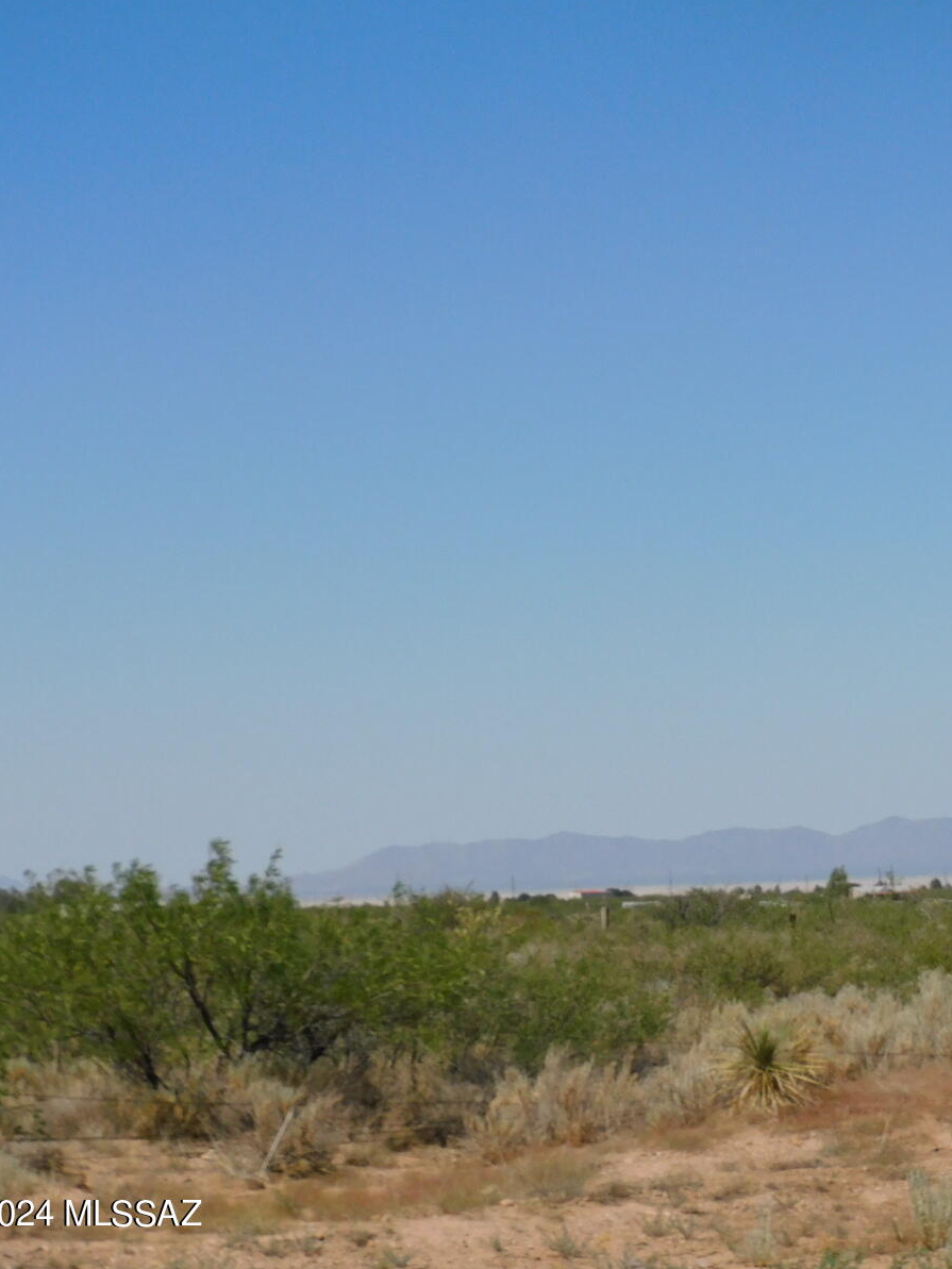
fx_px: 4180
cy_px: 632
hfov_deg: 12.9
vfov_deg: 17.3
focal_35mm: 114
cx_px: 797
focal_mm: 15.2
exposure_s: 1/1250
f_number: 5
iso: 125
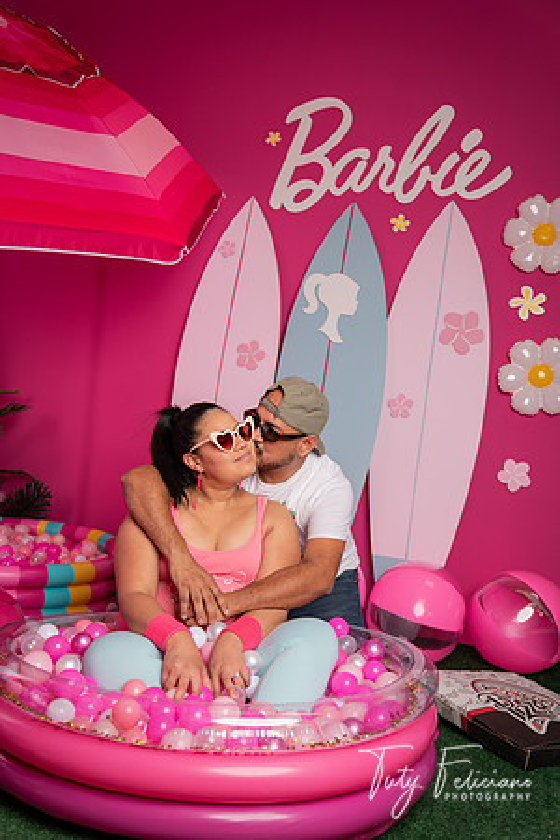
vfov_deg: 55.8
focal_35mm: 34
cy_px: 420
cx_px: 280
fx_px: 793
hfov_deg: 38.9
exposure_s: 1/60
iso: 50
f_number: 3.2
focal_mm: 34
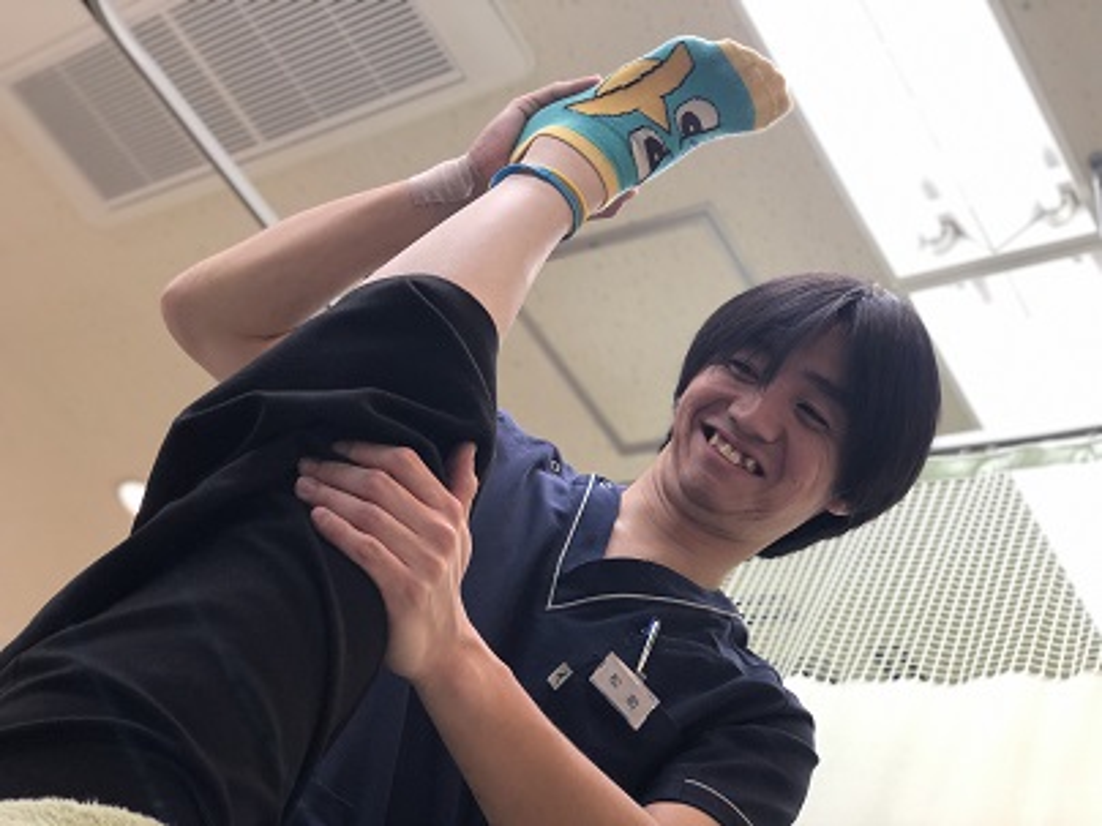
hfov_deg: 36.8
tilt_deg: +39.0
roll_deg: -28.1
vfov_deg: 28.0
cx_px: 551
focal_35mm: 52
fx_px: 1655
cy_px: 413
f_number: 2.4
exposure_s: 1/50
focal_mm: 6
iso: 100
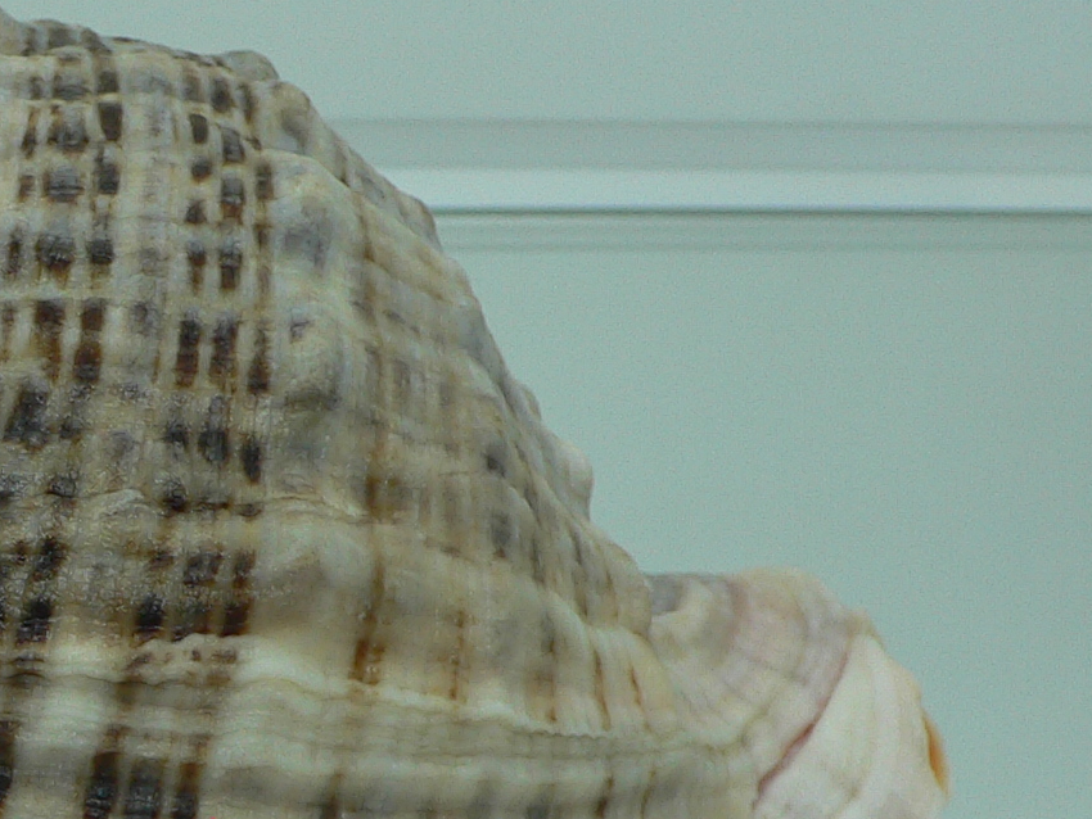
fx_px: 2619
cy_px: 628
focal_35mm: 83
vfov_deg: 17.7
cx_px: 68
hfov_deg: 22.8
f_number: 2.8
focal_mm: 4.6
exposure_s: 1/60
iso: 80
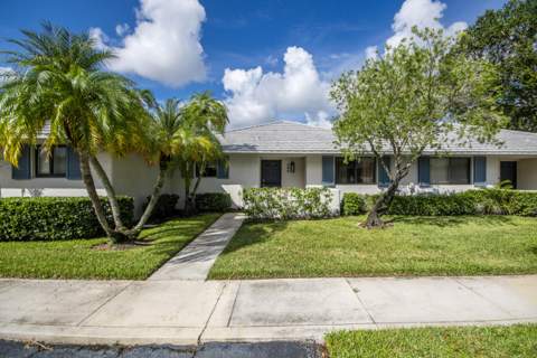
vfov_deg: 77.3
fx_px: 224
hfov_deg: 100.4
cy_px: 179
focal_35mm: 15
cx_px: 268
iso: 100
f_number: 8
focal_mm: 10
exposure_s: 1/800
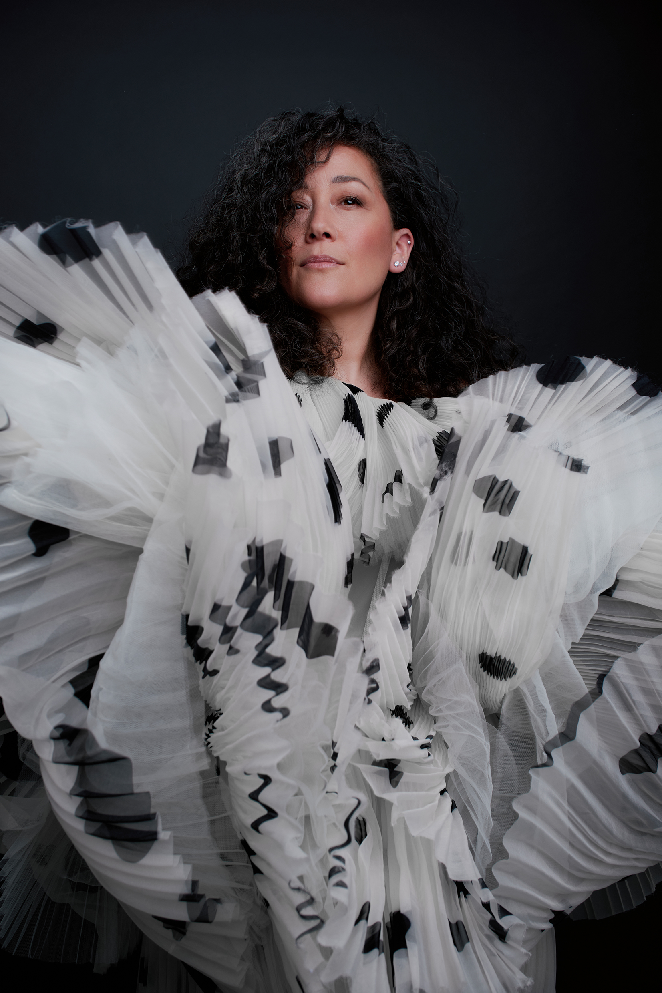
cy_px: 496
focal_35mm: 32
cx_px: 331
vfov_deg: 58.7
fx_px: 883
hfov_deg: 41.1
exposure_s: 1/250
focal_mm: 21
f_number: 5.6
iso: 160
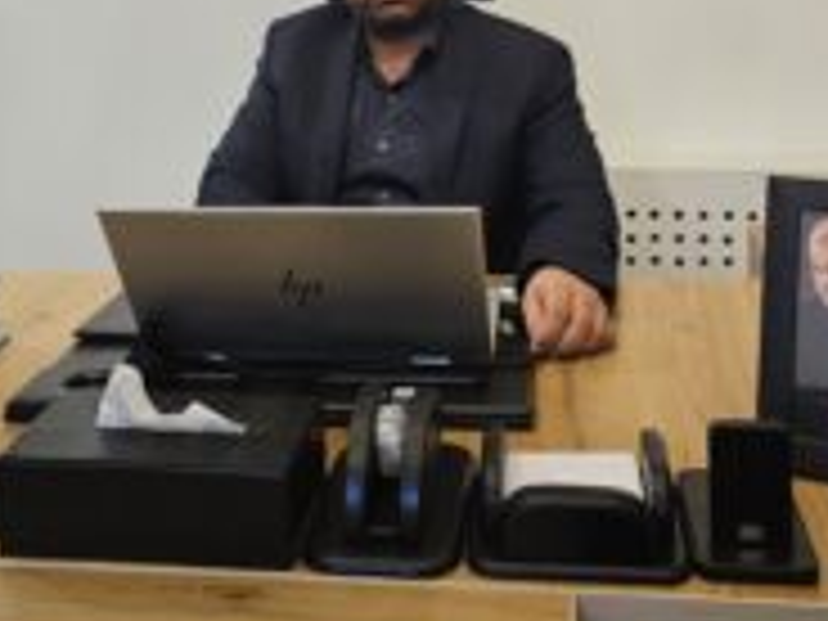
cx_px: 382
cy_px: 9
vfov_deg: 27.5
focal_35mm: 50
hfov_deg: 38.2
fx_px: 1196
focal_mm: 6.3
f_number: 1.7
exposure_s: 1/170
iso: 640
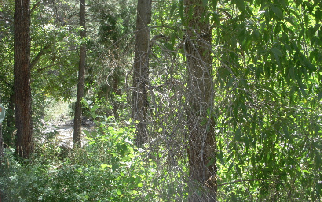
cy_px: 82
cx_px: 166
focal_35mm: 44
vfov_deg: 29.2
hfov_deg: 45.3
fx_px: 386
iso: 100
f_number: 3.3
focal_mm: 6.3
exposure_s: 1/160
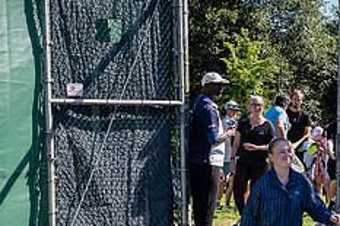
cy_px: 226
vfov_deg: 13.3
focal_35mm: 101
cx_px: 283
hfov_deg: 20.0
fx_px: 953
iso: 200
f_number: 5.6
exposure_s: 1/320
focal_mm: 38
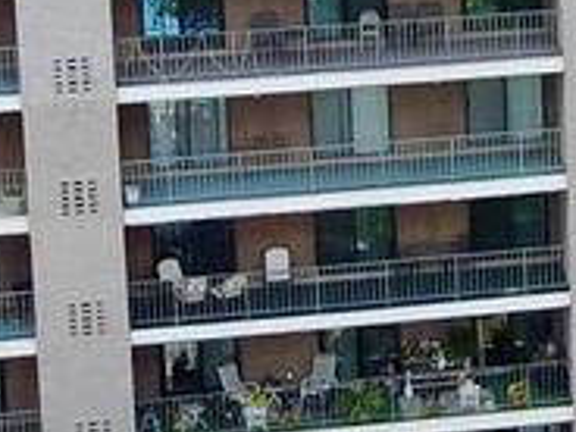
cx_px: 1302
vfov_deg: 7.2
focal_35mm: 203
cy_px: -157
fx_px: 3378
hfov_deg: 8.9
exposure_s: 1/364
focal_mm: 4.7
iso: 100
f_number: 2.2
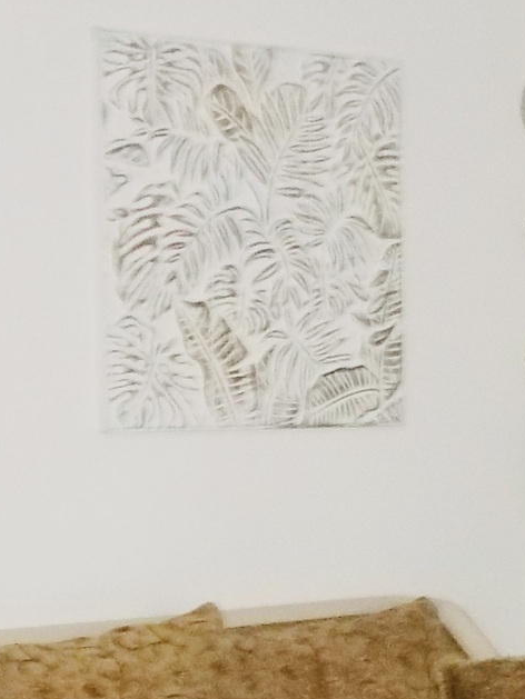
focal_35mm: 127
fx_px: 2567
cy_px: 609
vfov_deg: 15.4
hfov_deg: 11.3
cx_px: 735
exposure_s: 1/25
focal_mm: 4.6
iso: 360
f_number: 3.2
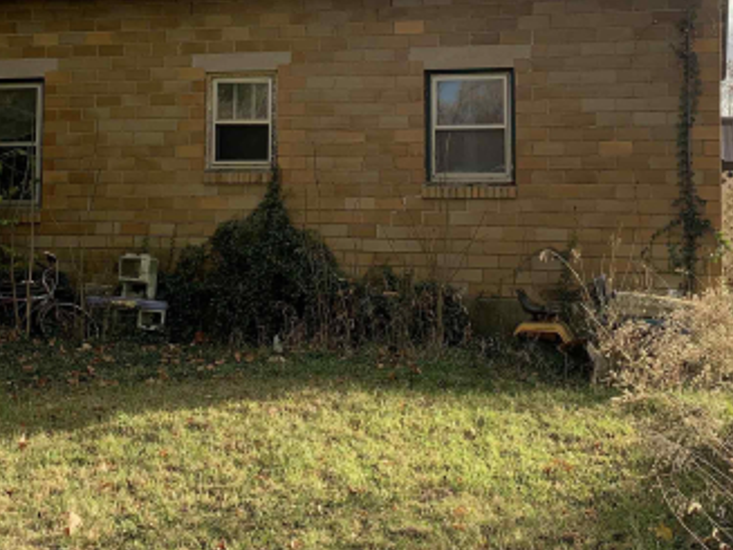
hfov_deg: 36.2
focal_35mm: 53
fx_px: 1122
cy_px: 130
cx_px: 360
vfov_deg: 27.1
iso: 25
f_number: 1.8
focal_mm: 4.25
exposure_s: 1/1235
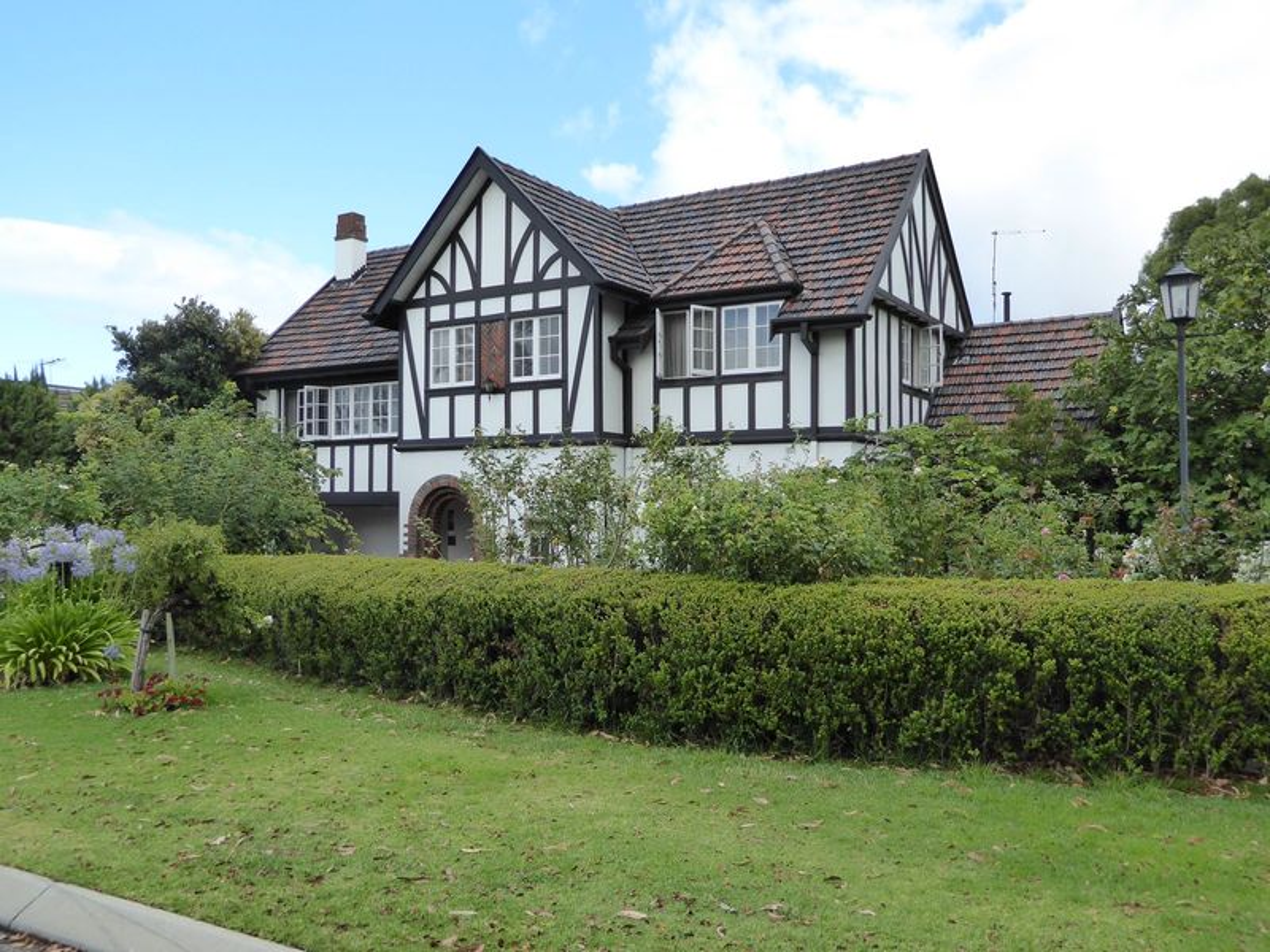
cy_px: 476
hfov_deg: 61.7
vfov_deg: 48.2
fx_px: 1064
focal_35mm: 29
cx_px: 635
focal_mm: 5
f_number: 3.5
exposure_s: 1/400
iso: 160
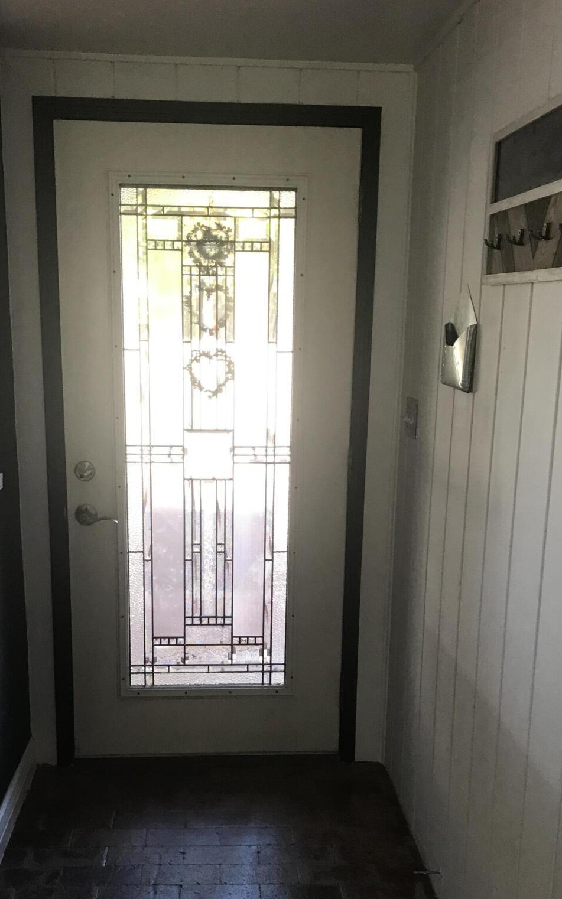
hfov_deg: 32.7
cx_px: 248
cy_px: 561
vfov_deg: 49.9
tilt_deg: -12.8
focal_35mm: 39
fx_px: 956
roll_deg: -1.8
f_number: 1.8
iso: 40
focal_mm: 3.99
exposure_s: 1/20
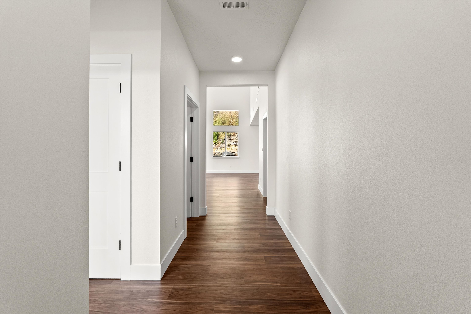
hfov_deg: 96.7
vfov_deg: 73.8
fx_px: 209
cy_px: 157
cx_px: 236
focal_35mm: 16
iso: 400
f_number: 8
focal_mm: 16
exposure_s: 1/15
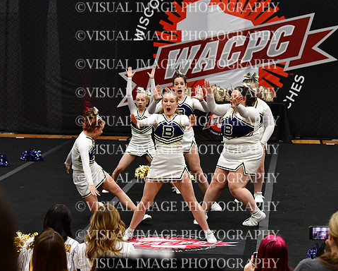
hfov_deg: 14.2
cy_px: 135
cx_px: 177
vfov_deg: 11.4
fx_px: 1360
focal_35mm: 136
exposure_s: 1/500
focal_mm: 80
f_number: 4
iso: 4000
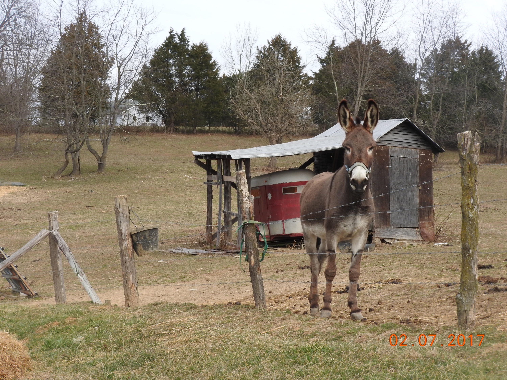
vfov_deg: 21.0
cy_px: 190
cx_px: 254
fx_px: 1025
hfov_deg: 27.8
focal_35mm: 70
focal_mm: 12.5
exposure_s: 1/200
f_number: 6.3
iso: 100
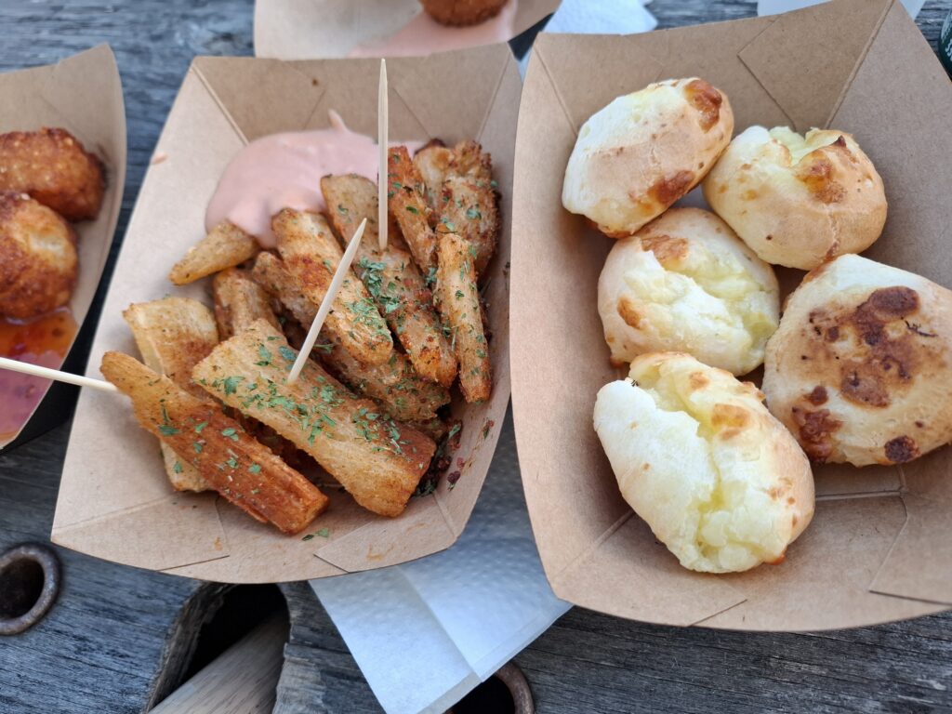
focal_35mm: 23
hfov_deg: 73.9
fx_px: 633
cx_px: 476
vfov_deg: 58.9
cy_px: 357
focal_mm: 5.54
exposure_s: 1/100
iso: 64
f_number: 1.8
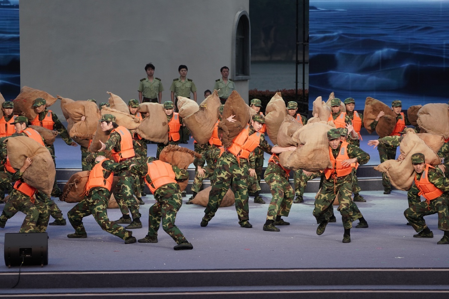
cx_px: 224
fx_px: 2095
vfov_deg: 8.2
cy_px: 150
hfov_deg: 12.2
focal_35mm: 168
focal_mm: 168
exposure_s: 1/400
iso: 1000
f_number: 5.6
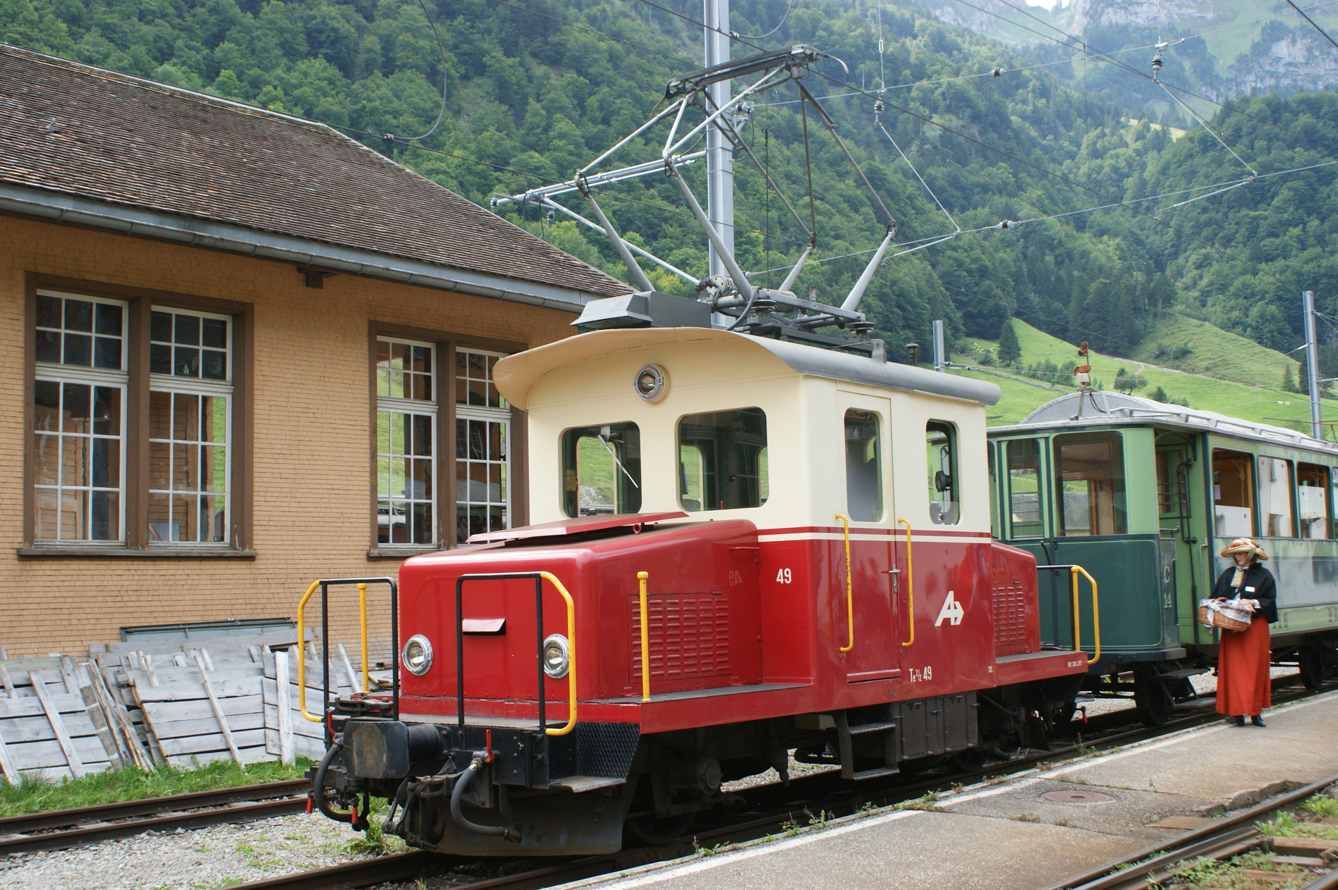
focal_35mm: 42
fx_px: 1560
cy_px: 445
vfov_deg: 31.9
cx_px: 669
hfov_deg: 46.4
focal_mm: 28
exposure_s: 1/80
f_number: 6.3
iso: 100
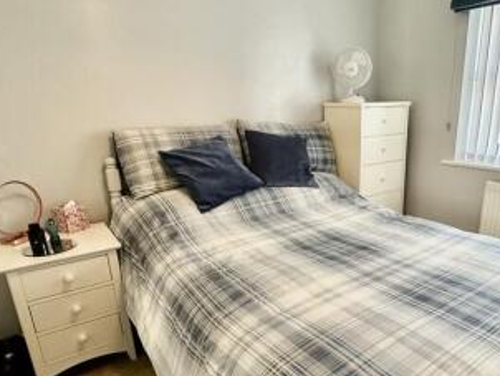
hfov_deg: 63.9
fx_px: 390
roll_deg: -0.3
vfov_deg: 51.0
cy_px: 229
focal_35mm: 27
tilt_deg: -18.6
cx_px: 325
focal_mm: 2.22
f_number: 2.2
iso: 250
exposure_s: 1/50
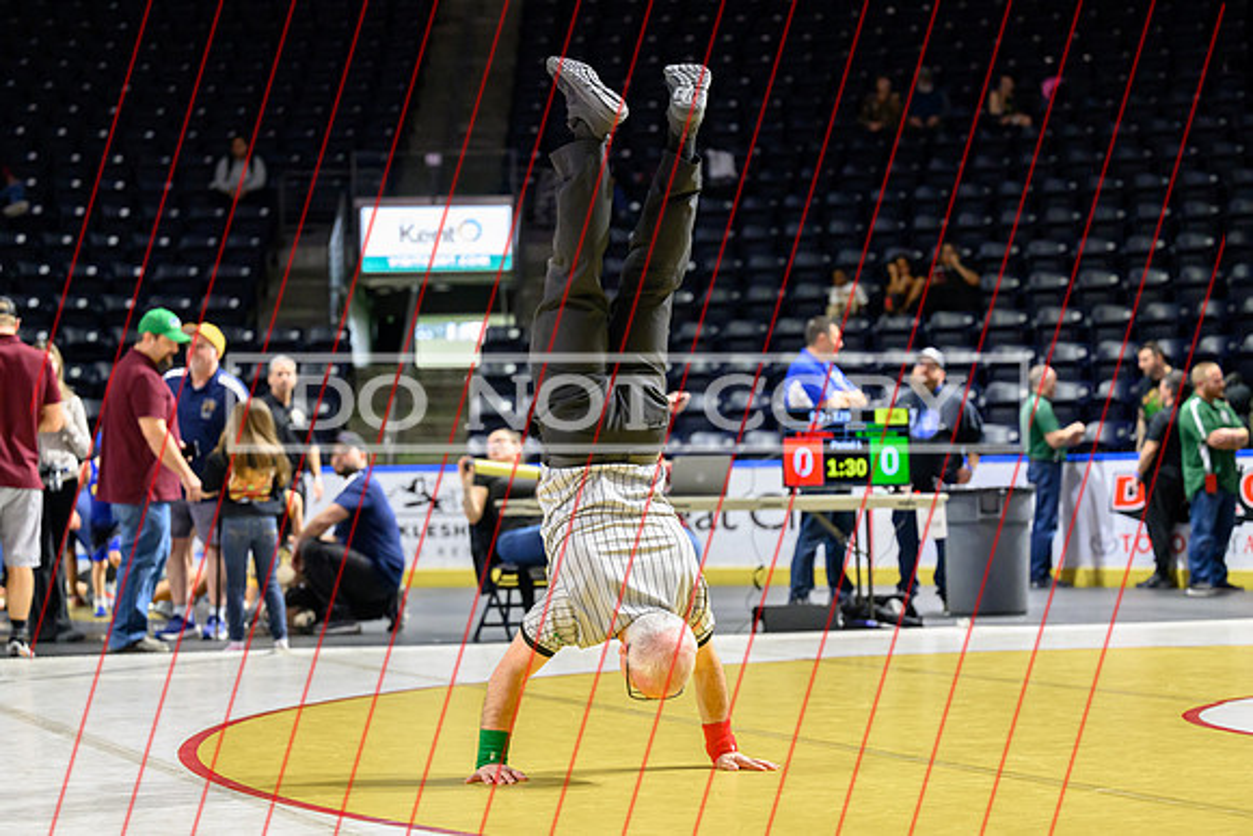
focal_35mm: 83
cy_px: 483
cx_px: 629
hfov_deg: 24.6
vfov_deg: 16.5
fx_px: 2874
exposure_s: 1/800
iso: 5000
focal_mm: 70
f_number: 2.8
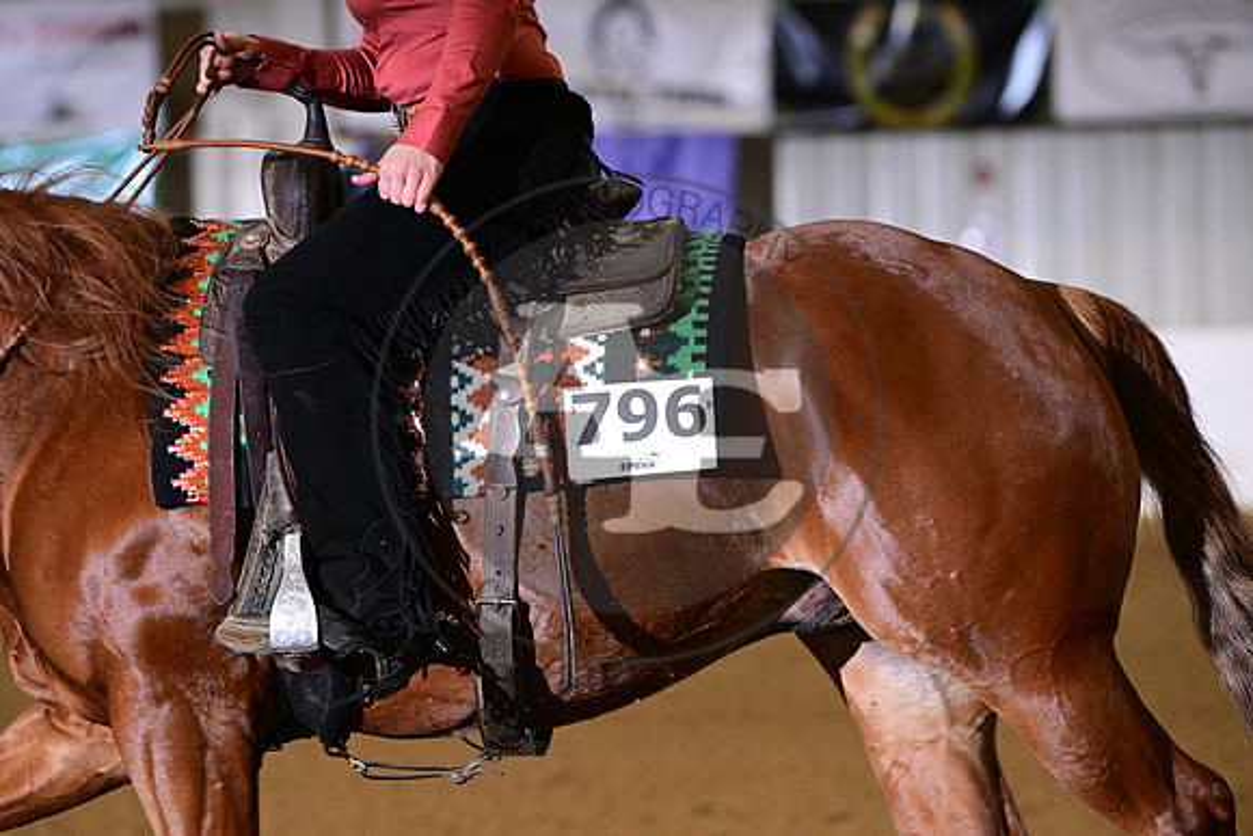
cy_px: 418
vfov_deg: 6.9
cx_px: 626
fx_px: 6962
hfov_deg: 10.3
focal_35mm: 200
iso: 2000
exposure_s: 1/200
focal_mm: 200
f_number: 4.5
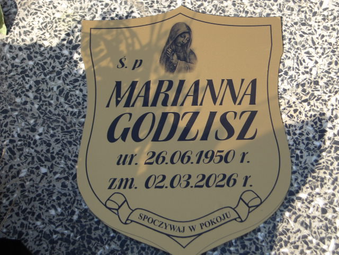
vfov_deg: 17.0
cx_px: 170
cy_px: 128
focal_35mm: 87
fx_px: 852
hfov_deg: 22.5
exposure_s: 1/169
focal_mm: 15.6
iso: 100
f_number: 5.6
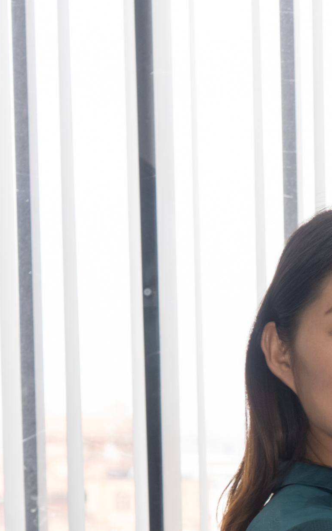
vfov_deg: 10.2
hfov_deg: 6.1
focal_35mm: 202
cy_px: 694
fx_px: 2923
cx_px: 908
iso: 160
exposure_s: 1/160
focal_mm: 41
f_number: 4.5
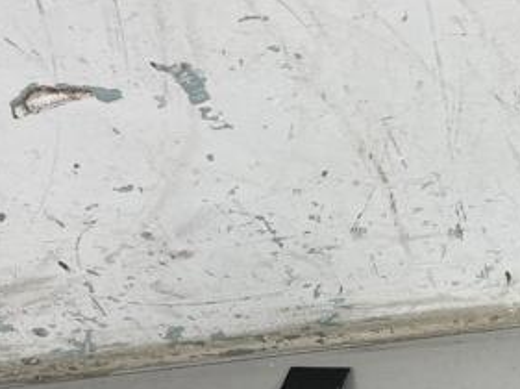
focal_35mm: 57
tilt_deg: -59.5
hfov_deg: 31.7
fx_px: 855
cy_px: 336
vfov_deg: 25.0
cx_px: 498
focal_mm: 5.1
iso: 80
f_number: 1.6
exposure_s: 1/100
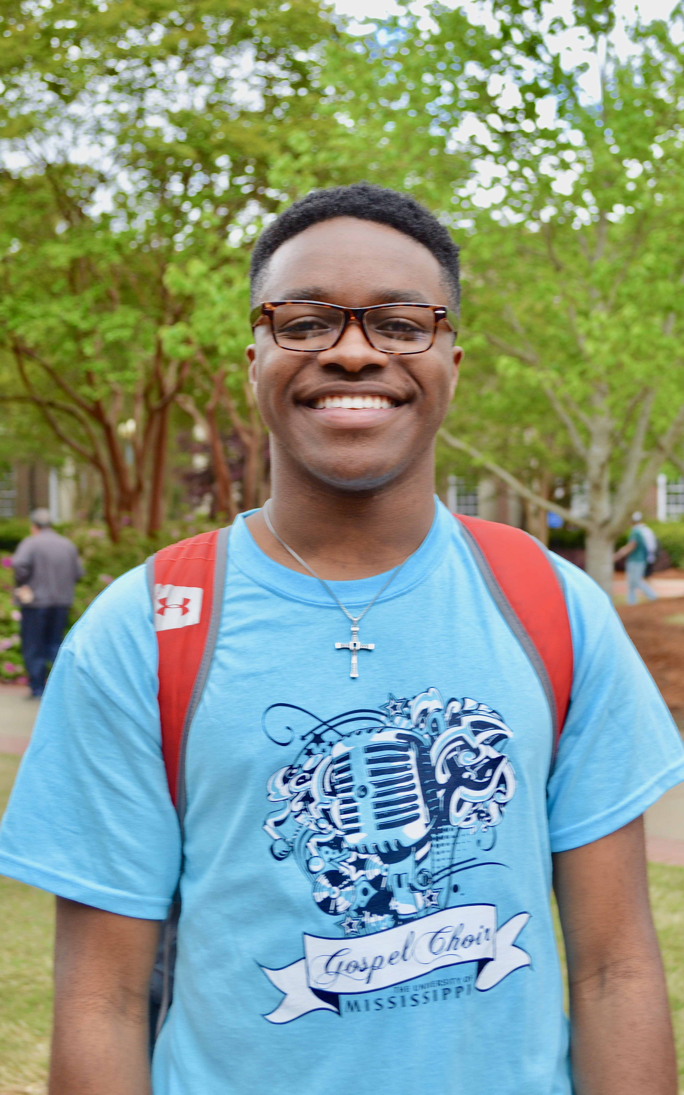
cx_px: 357
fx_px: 1670
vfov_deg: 36.3
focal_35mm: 56
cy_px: 555
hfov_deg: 23.1
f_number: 5.6
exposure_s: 1/125
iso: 110
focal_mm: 36
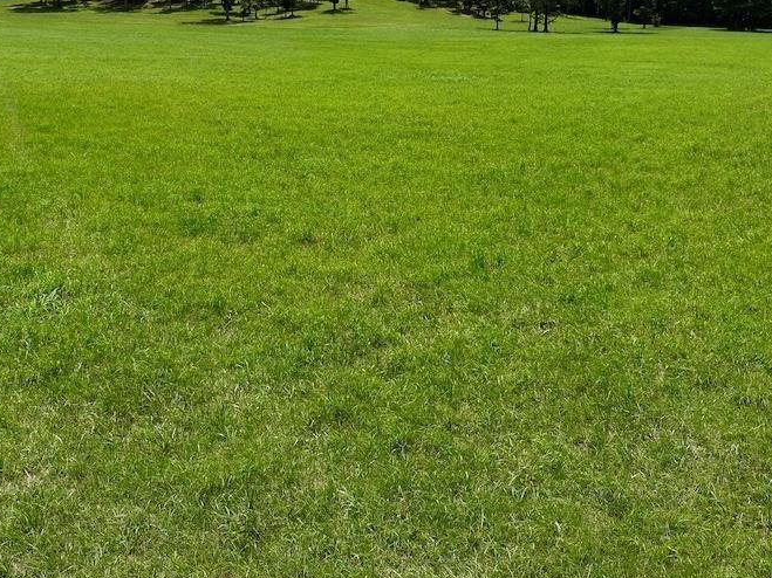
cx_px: 316
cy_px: 64
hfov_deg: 37.4
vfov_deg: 27.6
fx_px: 1137
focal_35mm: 51
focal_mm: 12.29
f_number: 2.8
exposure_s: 1/2500
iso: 100
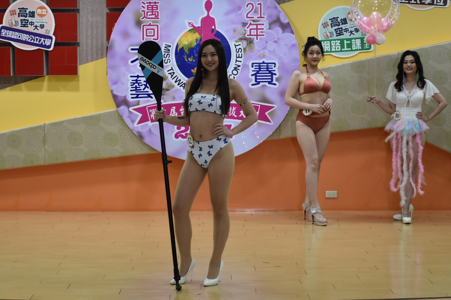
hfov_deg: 31.9
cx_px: 226
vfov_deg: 21.6
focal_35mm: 63
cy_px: 150
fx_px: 789
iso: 560
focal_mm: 42
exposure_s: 1/60
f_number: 4.5
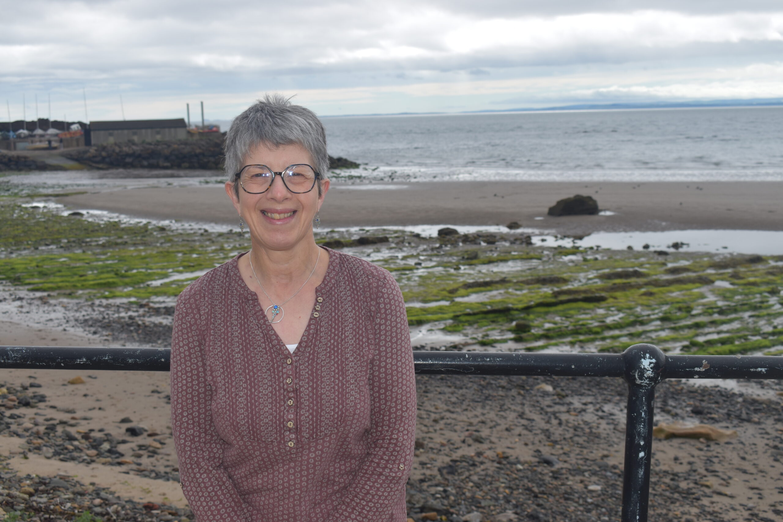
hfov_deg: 47.9
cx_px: 392
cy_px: 261
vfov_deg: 33.0
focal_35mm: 40
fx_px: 881
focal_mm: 27
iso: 100
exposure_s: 1/200
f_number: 7.1
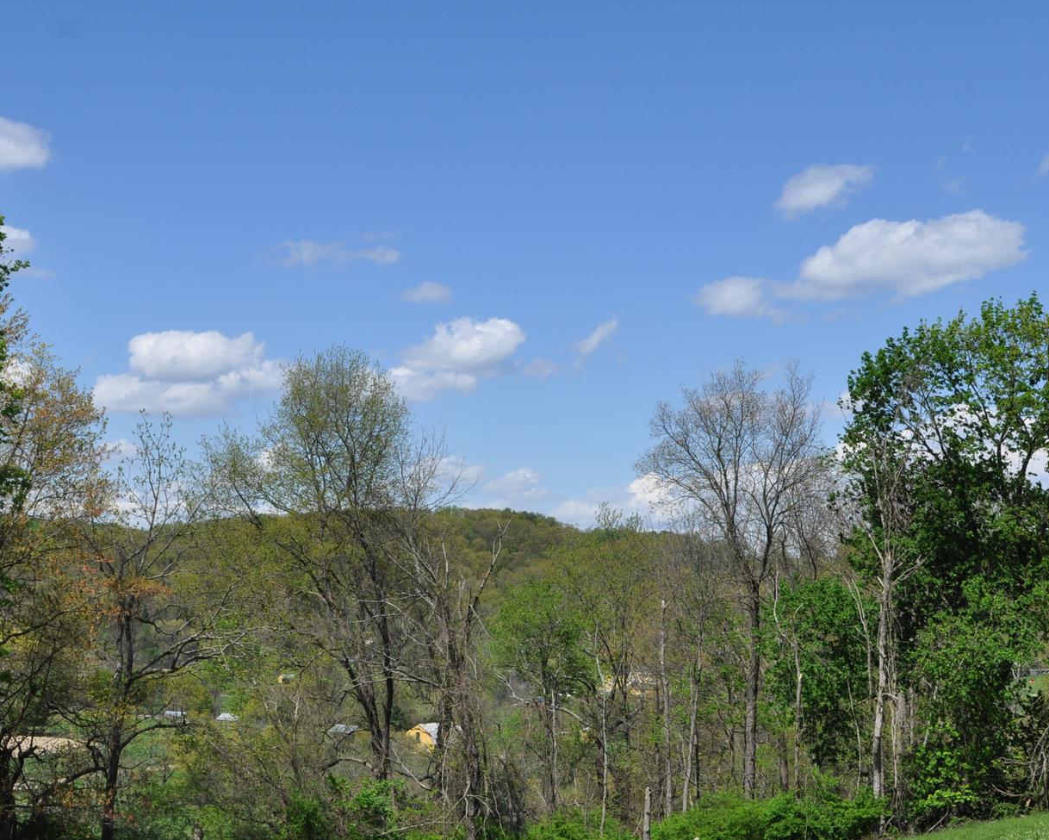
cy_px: 556
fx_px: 1615
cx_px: 580
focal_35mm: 52
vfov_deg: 29.0
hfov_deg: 36.0
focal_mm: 22
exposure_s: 1/400
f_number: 10
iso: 200
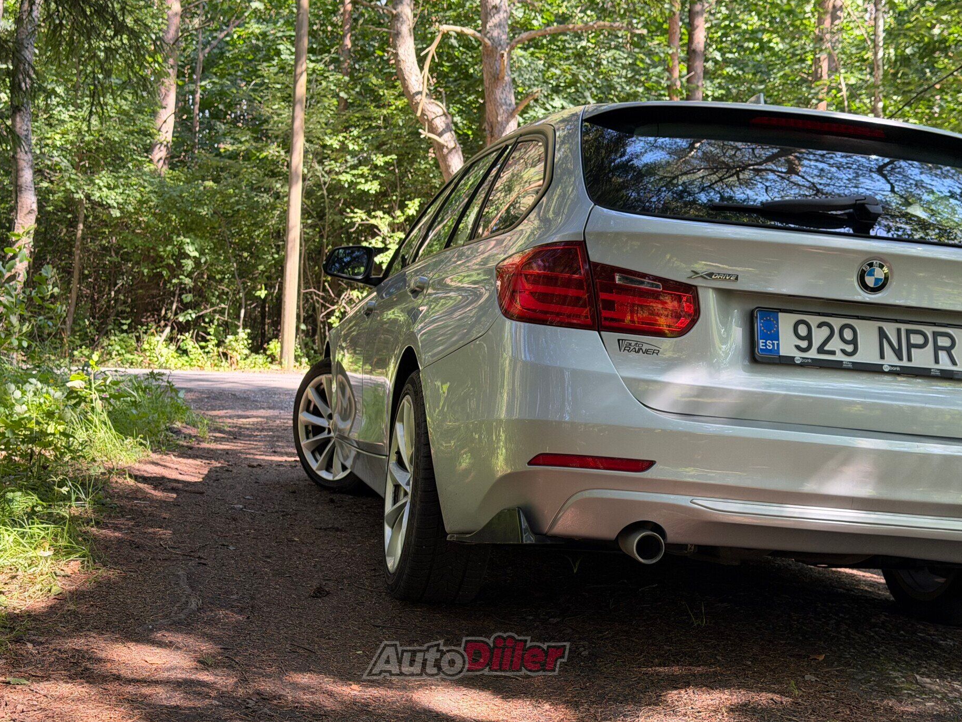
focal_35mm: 51
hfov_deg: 37.5
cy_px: 348
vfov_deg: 28.6
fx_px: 1418
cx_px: 466
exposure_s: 1/200
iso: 125
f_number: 1.78
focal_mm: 6.76
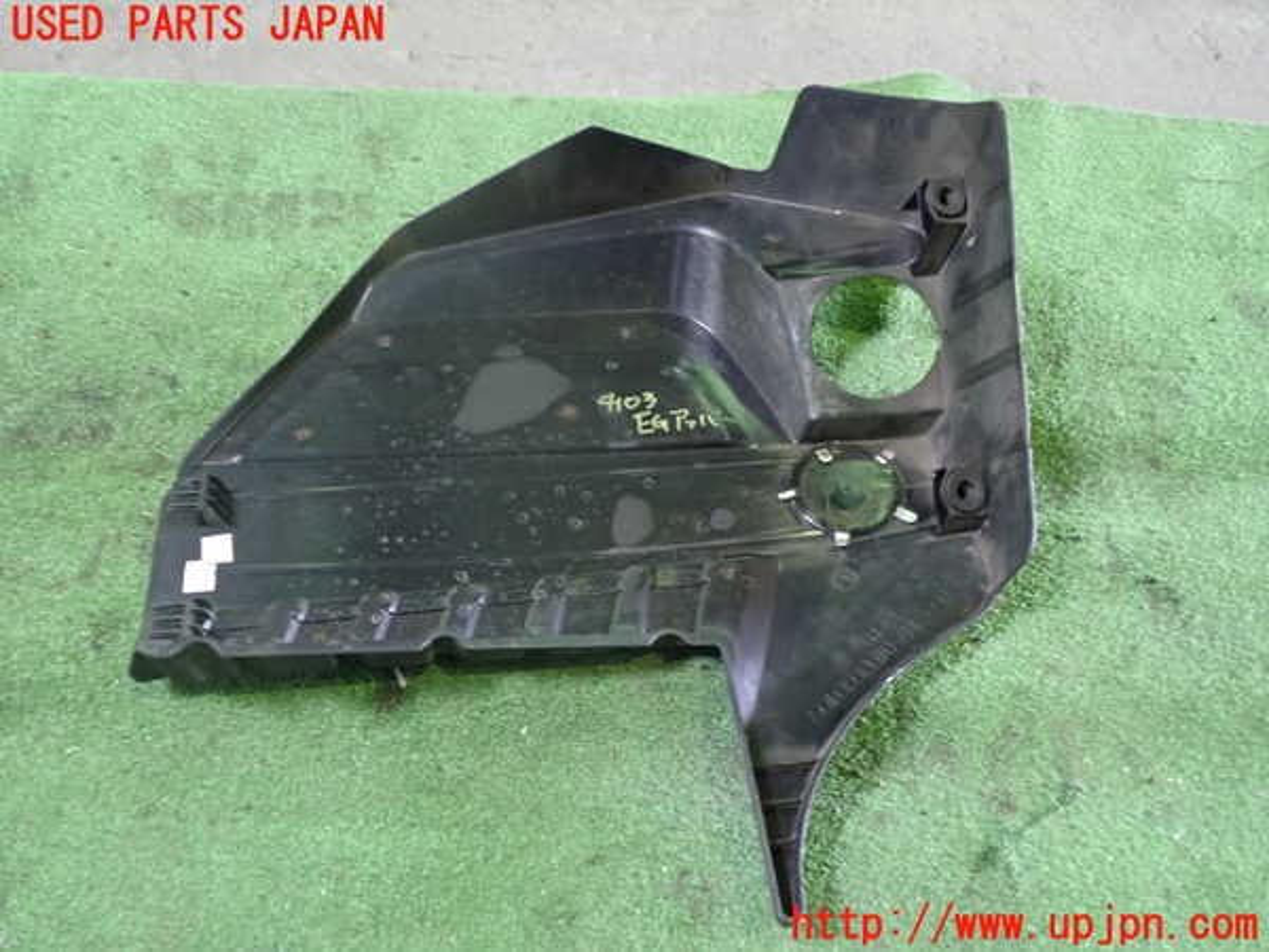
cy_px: 476
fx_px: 1100
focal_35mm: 30
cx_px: 634
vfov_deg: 46.8
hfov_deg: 60.0
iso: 800
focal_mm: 5.4
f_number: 2.3
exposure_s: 1/25
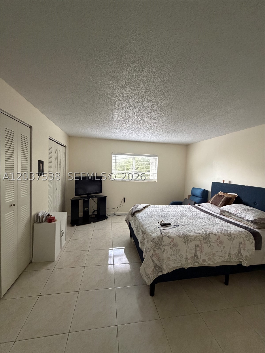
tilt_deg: -3.2
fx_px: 143
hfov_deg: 85.7
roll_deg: -2.2
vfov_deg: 102.1
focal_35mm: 14
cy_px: 176
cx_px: 132
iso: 800
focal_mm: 2.22
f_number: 2.2
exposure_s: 1/60
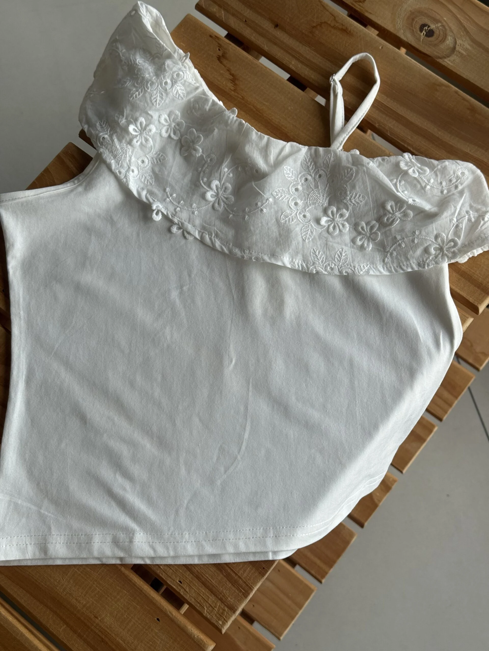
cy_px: 326
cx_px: 244
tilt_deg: -73.6
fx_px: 904
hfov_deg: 30.3
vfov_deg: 39.7
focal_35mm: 48
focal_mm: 6.76
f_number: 1.78
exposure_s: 1/794
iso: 64
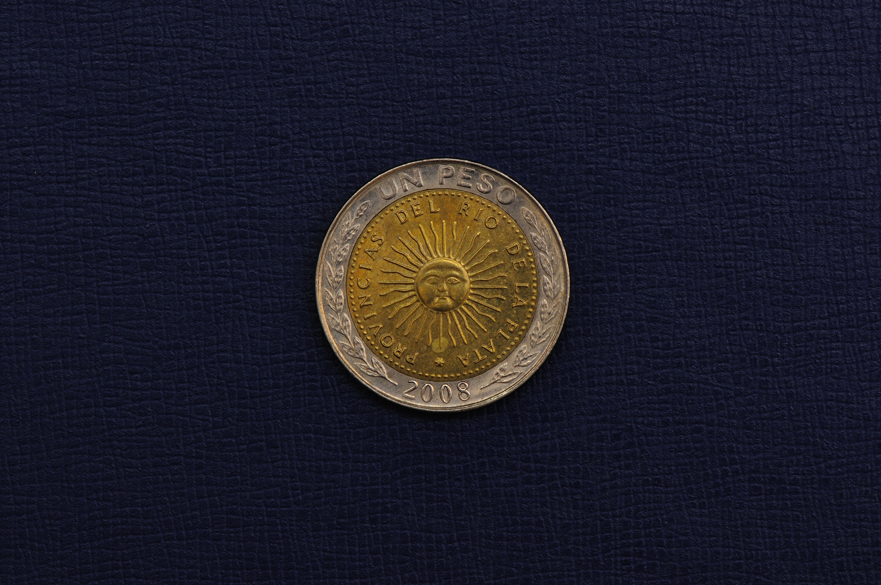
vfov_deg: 8.7
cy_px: 292
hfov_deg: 13.1
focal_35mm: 158
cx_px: 440
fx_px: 3850
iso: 200
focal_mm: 105
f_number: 8
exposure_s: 1/100
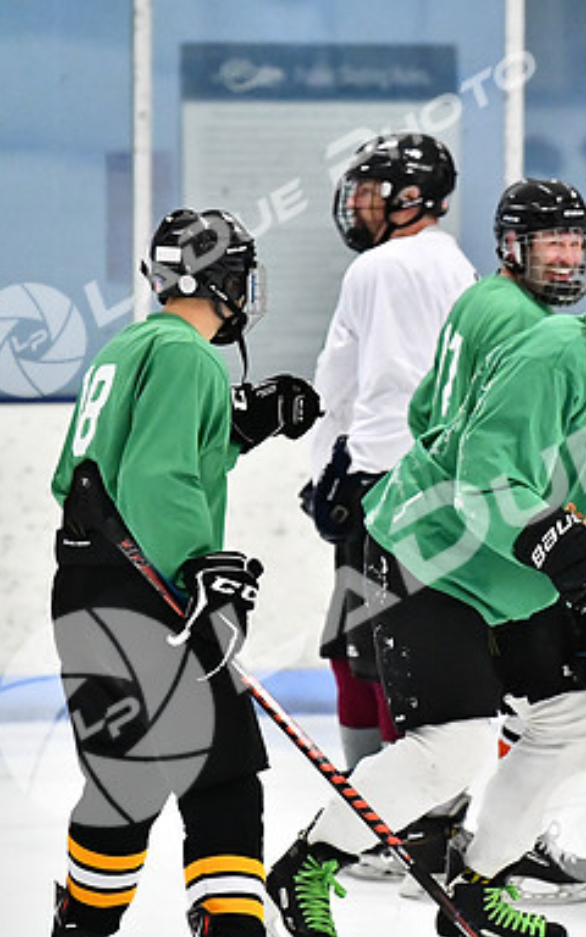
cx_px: 537
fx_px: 10317
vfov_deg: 5.2
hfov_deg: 3.3
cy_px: 467
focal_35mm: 404
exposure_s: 1/1600
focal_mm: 175
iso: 6400
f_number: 2.8
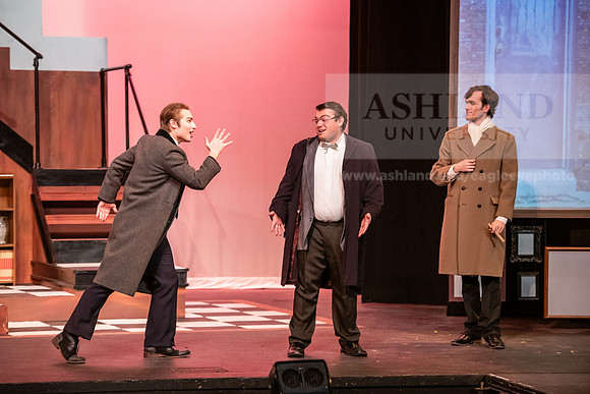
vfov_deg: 10.6
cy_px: 197
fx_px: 2131
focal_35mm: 130
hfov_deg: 15.8
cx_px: 295
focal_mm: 130
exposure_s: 1/200
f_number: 3.2
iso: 3200
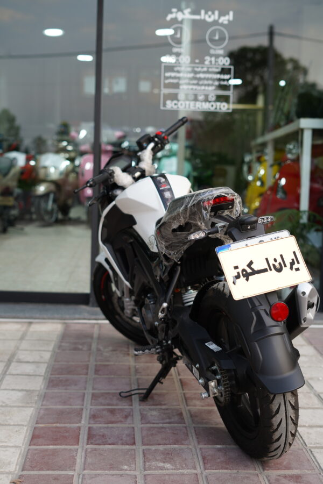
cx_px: 162
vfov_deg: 39.6
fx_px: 673
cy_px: 242
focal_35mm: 50
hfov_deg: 27.0
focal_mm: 50
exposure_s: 1/80
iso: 100
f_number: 2.8
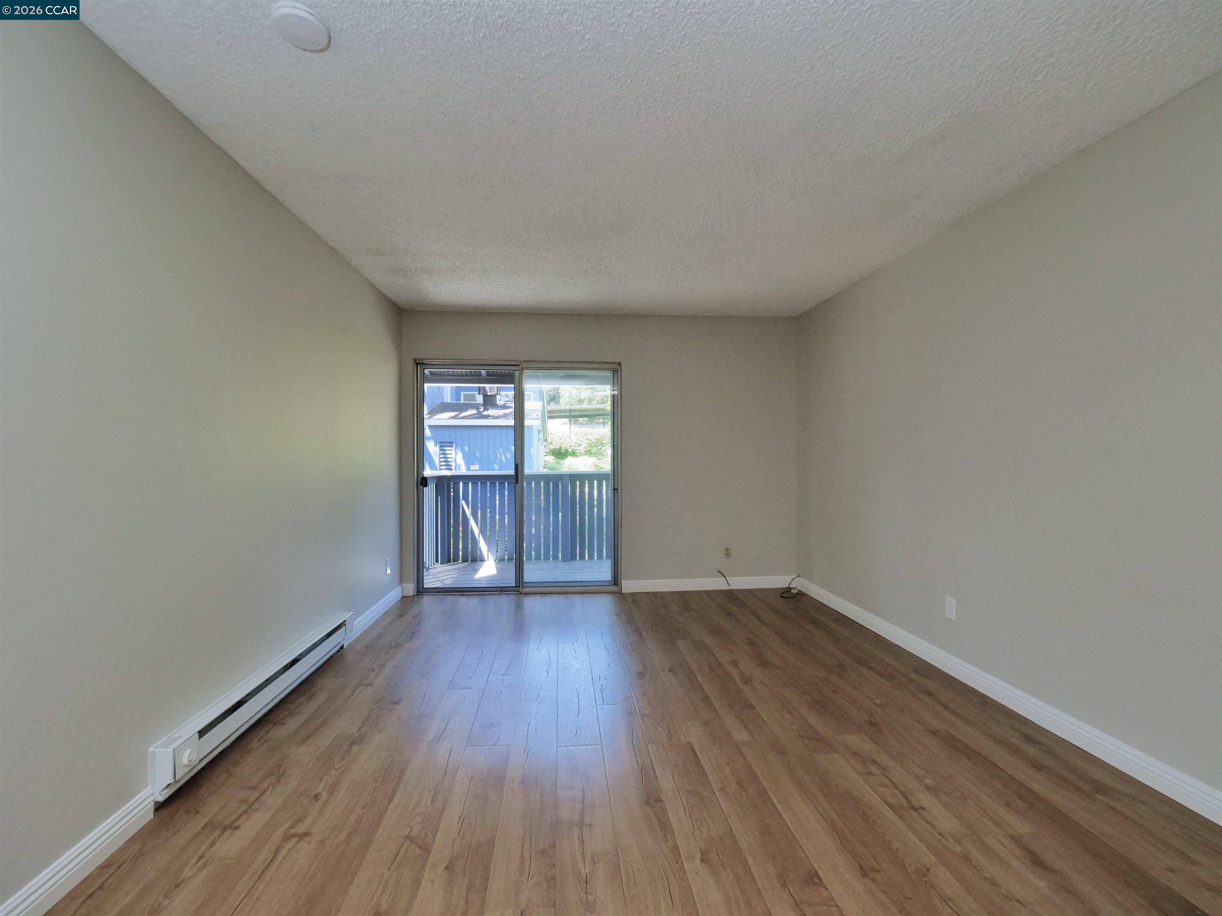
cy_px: 458
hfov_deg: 102.1
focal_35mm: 14
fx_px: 494
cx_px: 611
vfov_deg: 85.7
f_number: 5.6
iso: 800
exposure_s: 1/160
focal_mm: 7
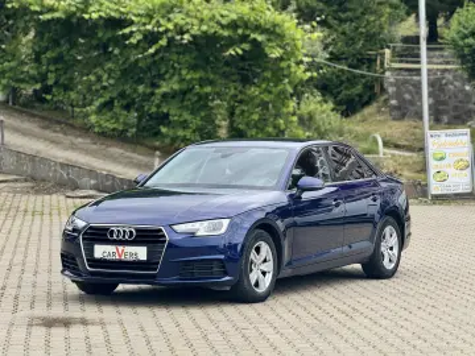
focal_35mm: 120
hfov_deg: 16.4
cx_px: 238
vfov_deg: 12.3
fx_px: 1647
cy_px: 178
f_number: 2.8
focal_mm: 15.66
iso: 50
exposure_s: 1/870
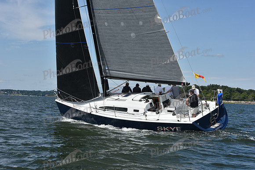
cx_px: 128
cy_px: 85
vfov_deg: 19.5
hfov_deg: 28.8
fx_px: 496
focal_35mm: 70
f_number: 11
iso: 320
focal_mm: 70
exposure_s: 1/1000
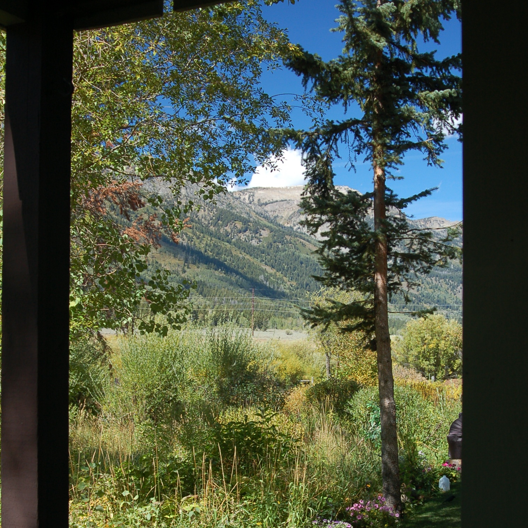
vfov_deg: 31.4
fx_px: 932
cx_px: 265
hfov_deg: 31.6
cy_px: 345
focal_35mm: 54
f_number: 5.6
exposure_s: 1/125
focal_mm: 28
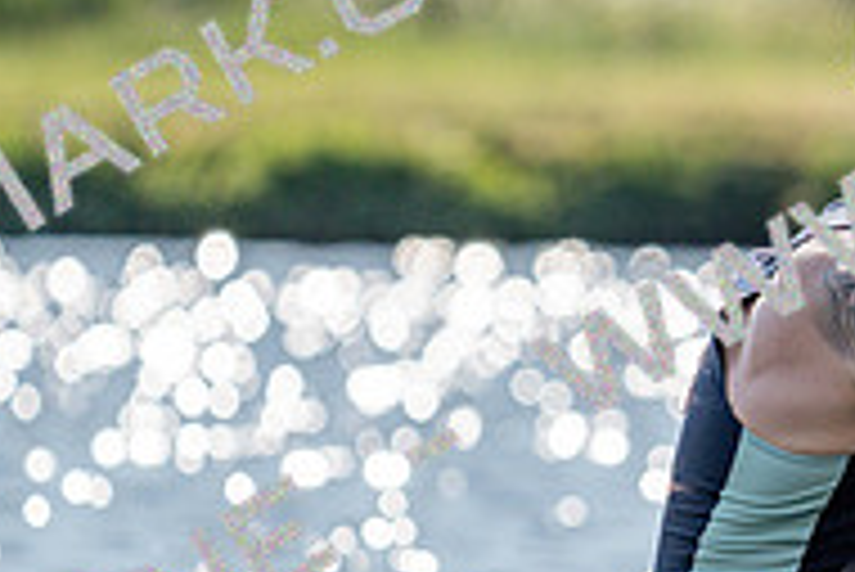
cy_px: 426
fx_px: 23245
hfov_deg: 2.1
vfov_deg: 1.4
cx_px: 1089
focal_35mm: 978
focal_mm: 321
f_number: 6.3
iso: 160
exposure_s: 1/1600
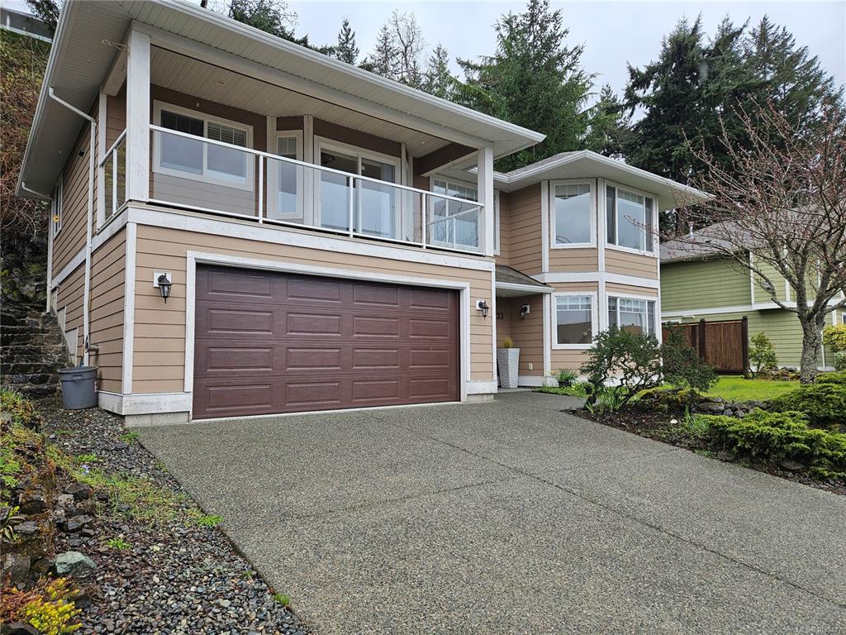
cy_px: 318
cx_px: 423
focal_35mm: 23
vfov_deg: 58.9
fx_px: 562
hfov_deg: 73.9
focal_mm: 5.4
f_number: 1.8
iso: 32
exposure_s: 1/596
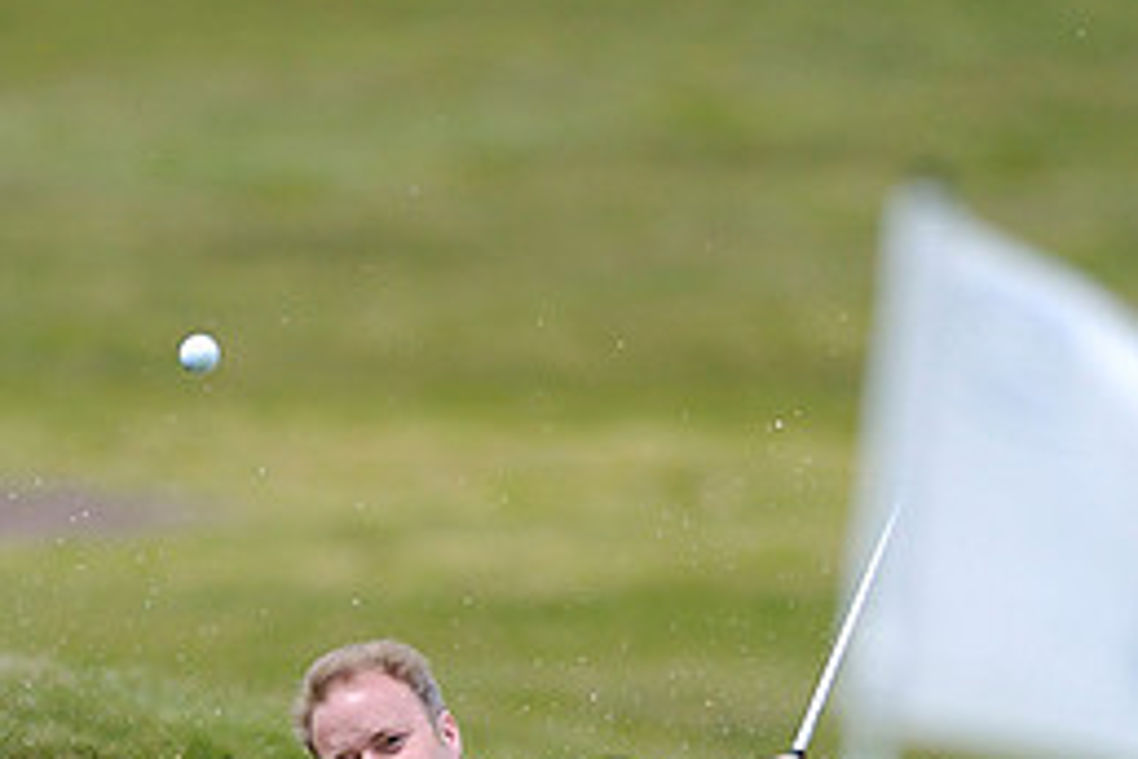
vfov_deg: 1.8
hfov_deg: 2.6
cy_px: 966
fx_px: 24781
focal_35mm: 784
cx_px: 551
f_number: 2.8
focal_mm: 300
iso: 200
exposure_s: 1/2000
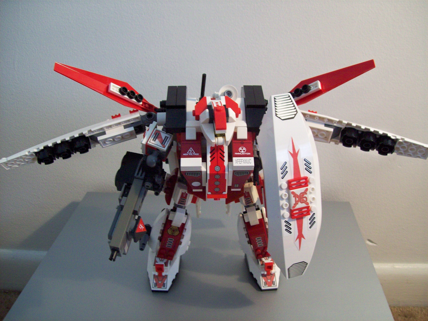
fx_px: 445
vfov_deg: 39.7
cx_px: 214
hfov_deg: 51.4
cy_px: 160
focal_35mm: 36
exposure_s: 1/15.5
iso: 160
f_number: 2.7
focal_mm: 6
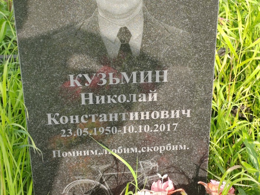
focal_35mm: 87
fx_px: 653
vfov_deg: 17.0
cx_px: 130
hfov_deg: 22.5
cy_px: 98
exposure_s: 1/260
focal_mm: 5.52
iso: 100
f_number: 1.9
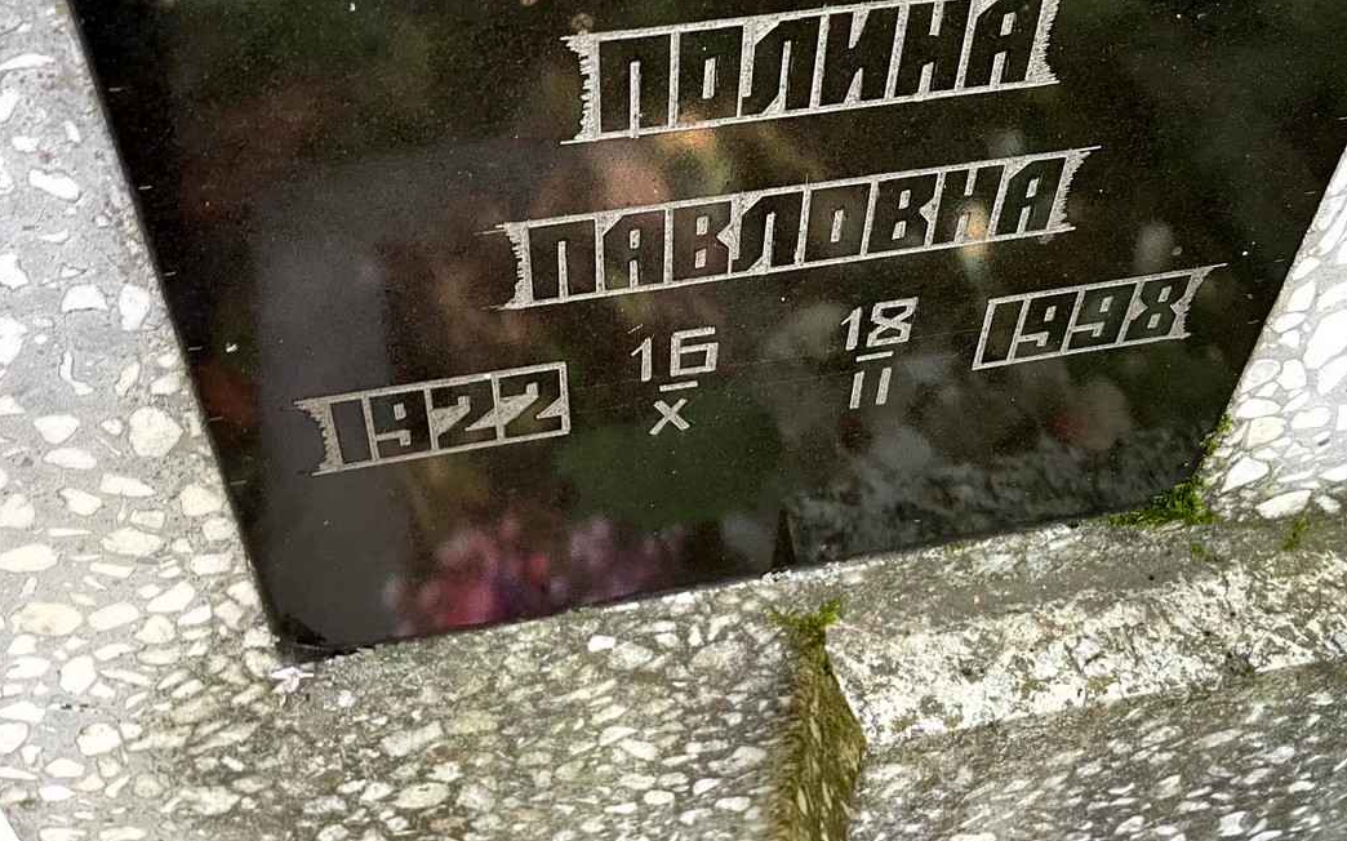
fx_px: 1395
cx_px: 674
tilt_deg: -46.2
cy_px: 236
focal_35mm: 38
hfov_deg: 51.6
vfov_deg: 33.1
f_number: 1.6
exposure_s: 1/98
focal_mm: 4.2
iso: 125
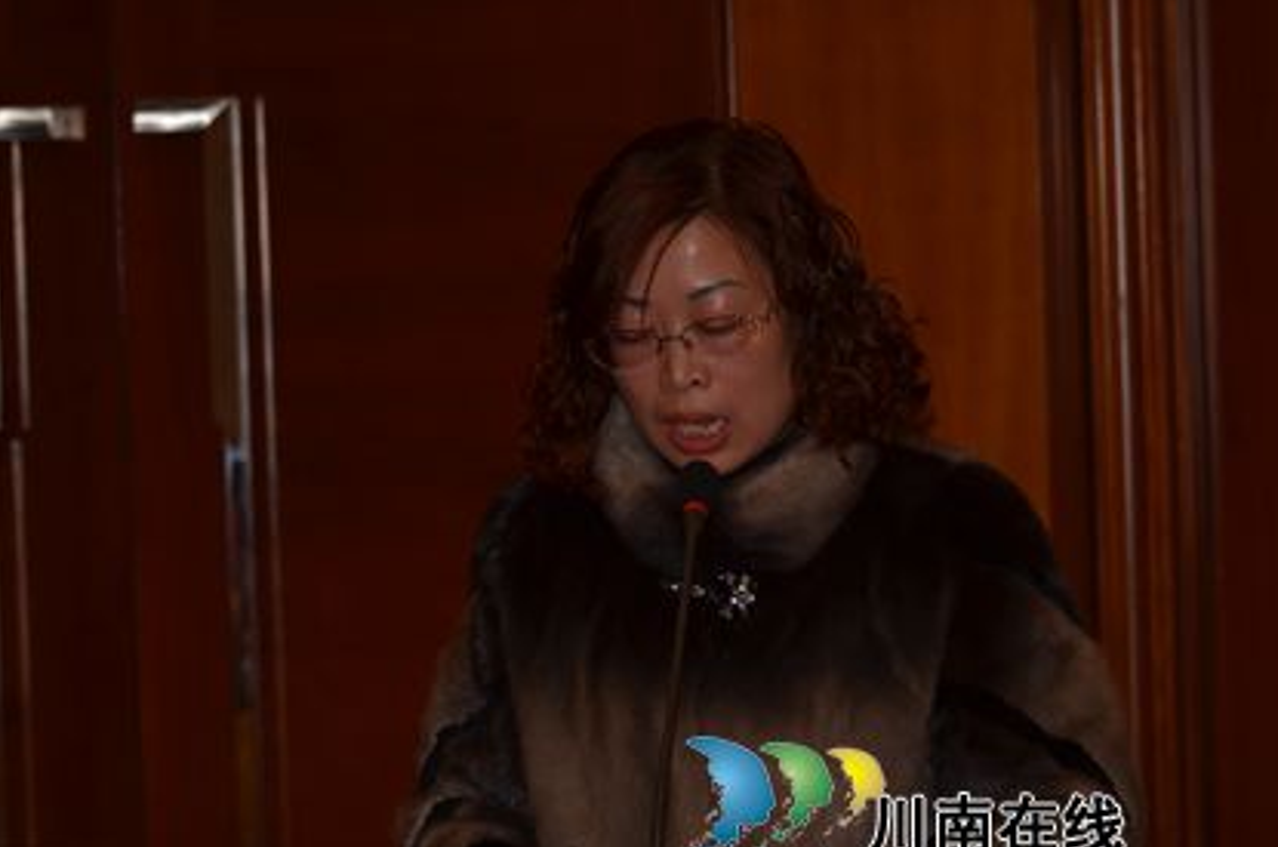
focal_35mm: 177
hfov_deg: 11.6
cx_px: 517
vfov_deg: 7.7
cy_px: 479
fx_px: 6271
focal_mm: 98
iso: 100
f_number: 5.3
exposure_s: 1/60
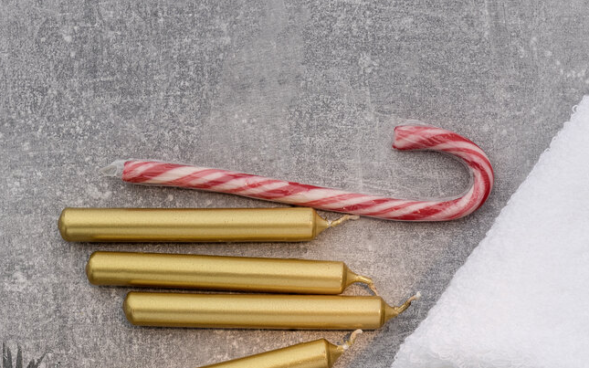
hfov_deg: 12.3
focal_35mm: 170
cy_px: 513
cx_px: 405
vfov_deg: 7.6
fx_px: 2729
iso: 200
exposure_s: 1/6
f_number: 10
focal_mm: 56
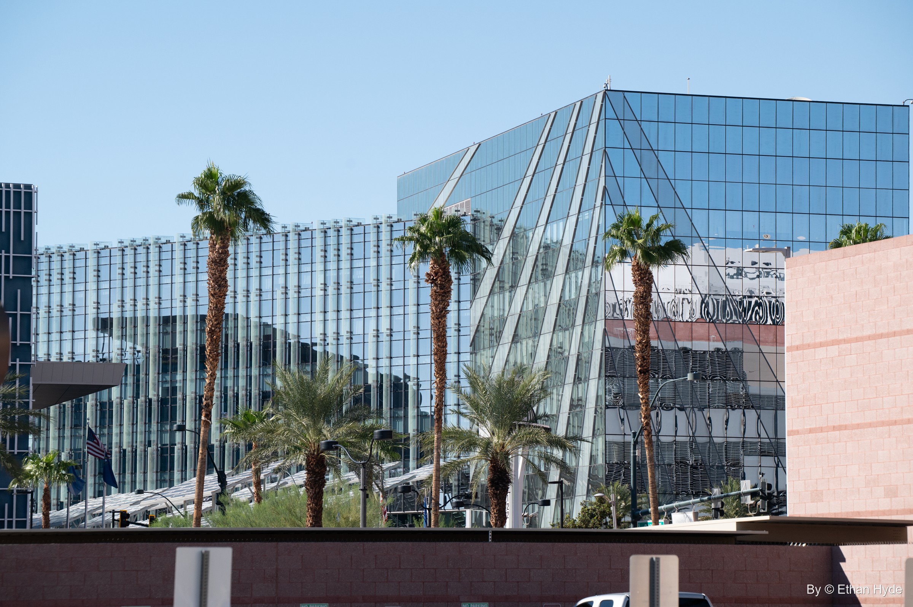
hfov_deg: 14.2
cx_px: 456
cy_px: 304
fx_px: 3675
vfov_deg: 9.5
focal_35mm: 145
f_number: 6.3
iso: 800
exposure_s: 1/1250
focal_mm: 145
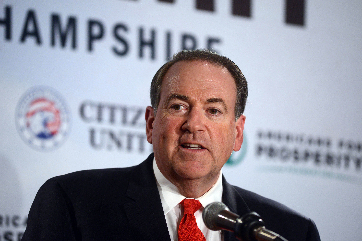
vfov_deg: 6.9
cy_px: 120
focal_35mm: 200
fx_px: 2012
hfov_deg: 10.3
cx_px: 181
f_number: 5
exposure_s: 1/320
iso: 800
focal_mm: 200
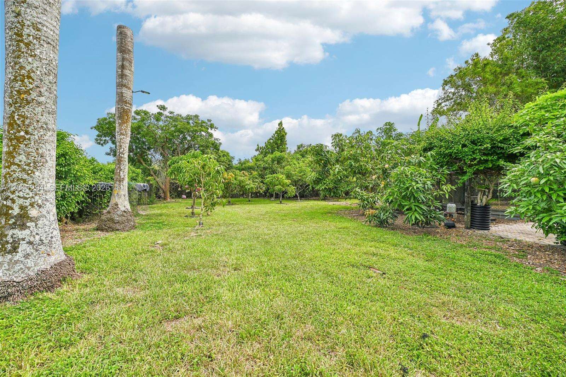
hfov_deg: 104.3
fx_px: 220
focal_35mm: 14
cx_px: 283
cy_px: 188
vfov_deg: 81.2
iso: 100
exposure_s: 1/250
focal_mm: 14
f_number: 6.3
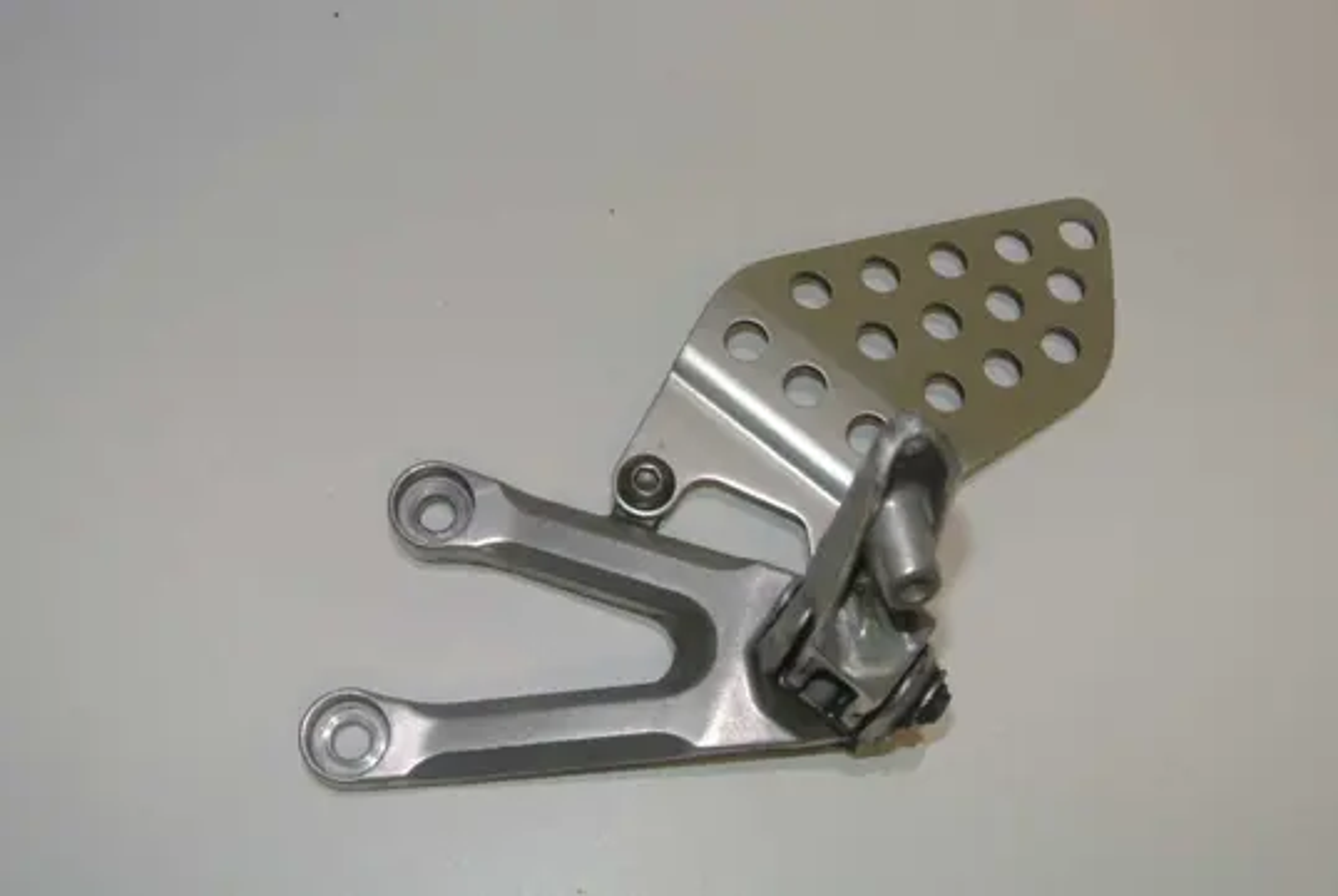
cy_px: 448
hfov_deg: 41.9
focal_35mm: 47
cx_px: 669
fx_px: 1749
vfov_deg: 28.7
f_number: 4.5
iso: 200
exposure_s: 1/60
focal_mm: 17.5
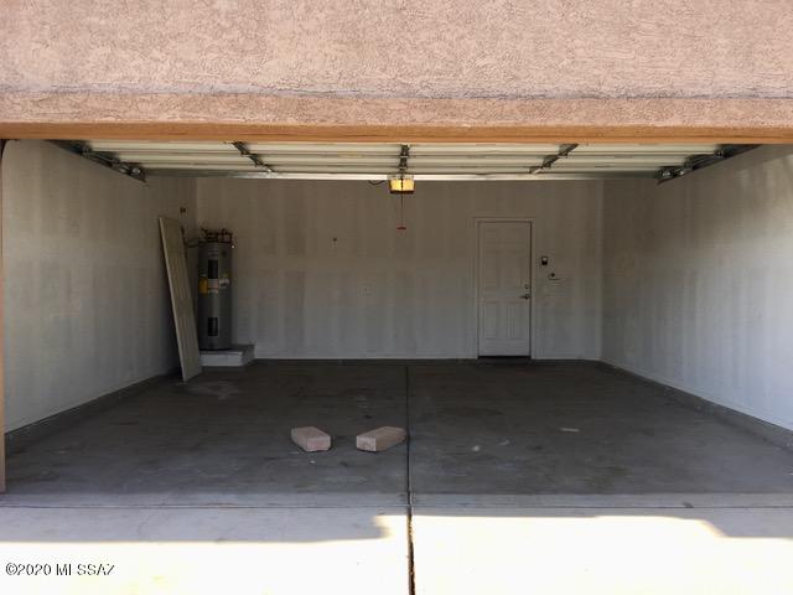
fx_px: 664
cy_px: 298
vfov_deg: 48.2
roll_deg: -0.2
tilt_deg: -1.1
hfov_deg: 61.7
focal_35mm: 29
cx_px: 396
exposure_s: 1/403
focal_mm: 4.15
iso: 25
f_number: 2.2
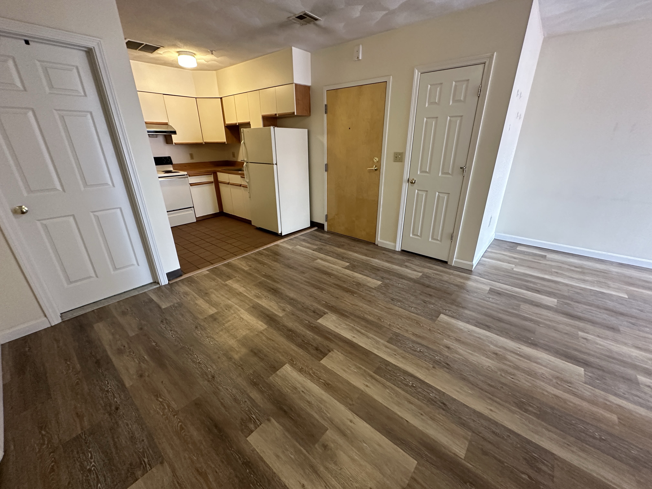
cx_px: 326
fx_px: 264
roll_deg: +0.3
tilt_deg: -21.3
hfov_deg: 102.1
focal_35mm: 14
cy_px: 244
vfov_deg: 85.7
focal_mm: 2.22
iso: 400
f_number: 2.2
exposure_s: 1/60
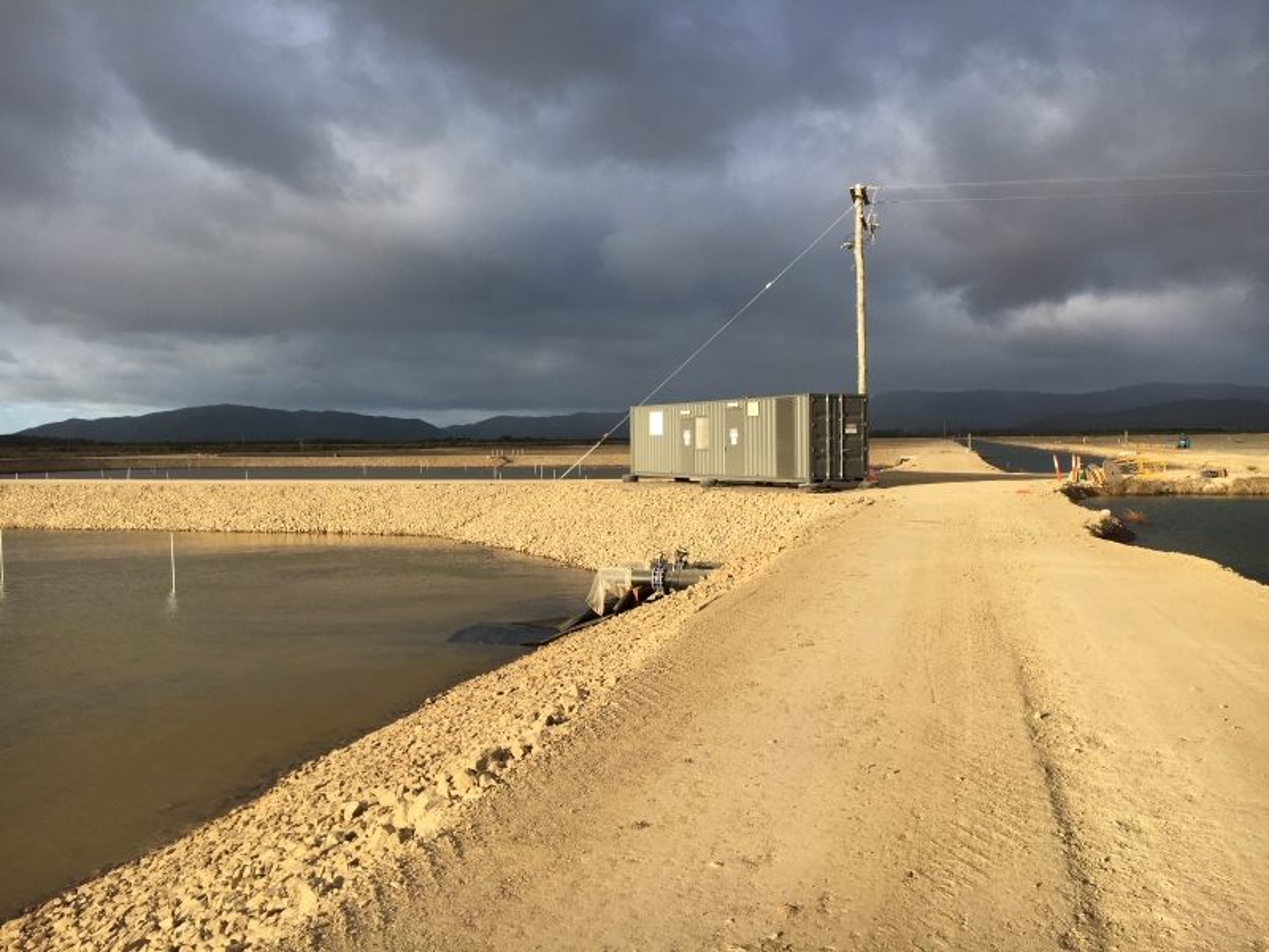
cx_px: 634
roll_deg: +0.4
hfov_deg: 61.7
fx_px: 1063
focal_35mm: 29
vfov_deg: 48.2
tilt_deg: -2.0
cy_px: 476
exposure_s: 1/625
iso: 25
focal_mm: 4.15
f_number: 2.2
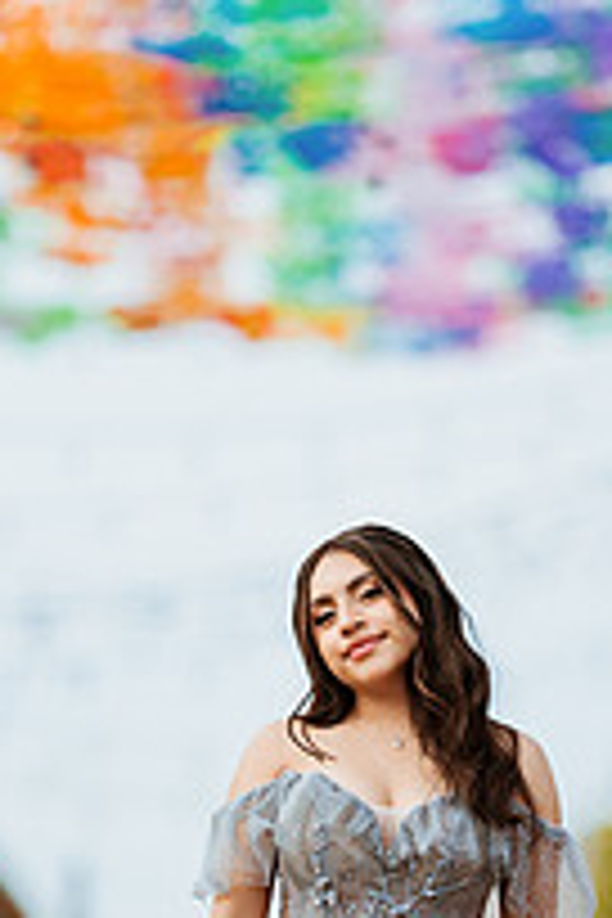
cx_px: 400
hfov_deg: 4.6
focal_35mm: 298
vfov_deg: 6.9
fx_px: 7598
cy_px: 860
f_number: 1.8
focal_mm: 135
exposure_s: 1/2000
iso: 100
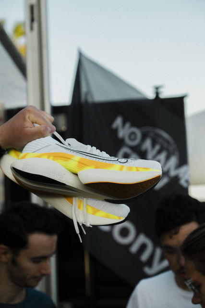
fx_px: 709
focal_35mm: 83
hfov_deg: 16.5
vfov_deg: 24.5
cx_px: 102
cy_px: 154
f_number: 4
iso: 160
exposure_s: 1/400
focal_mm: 55
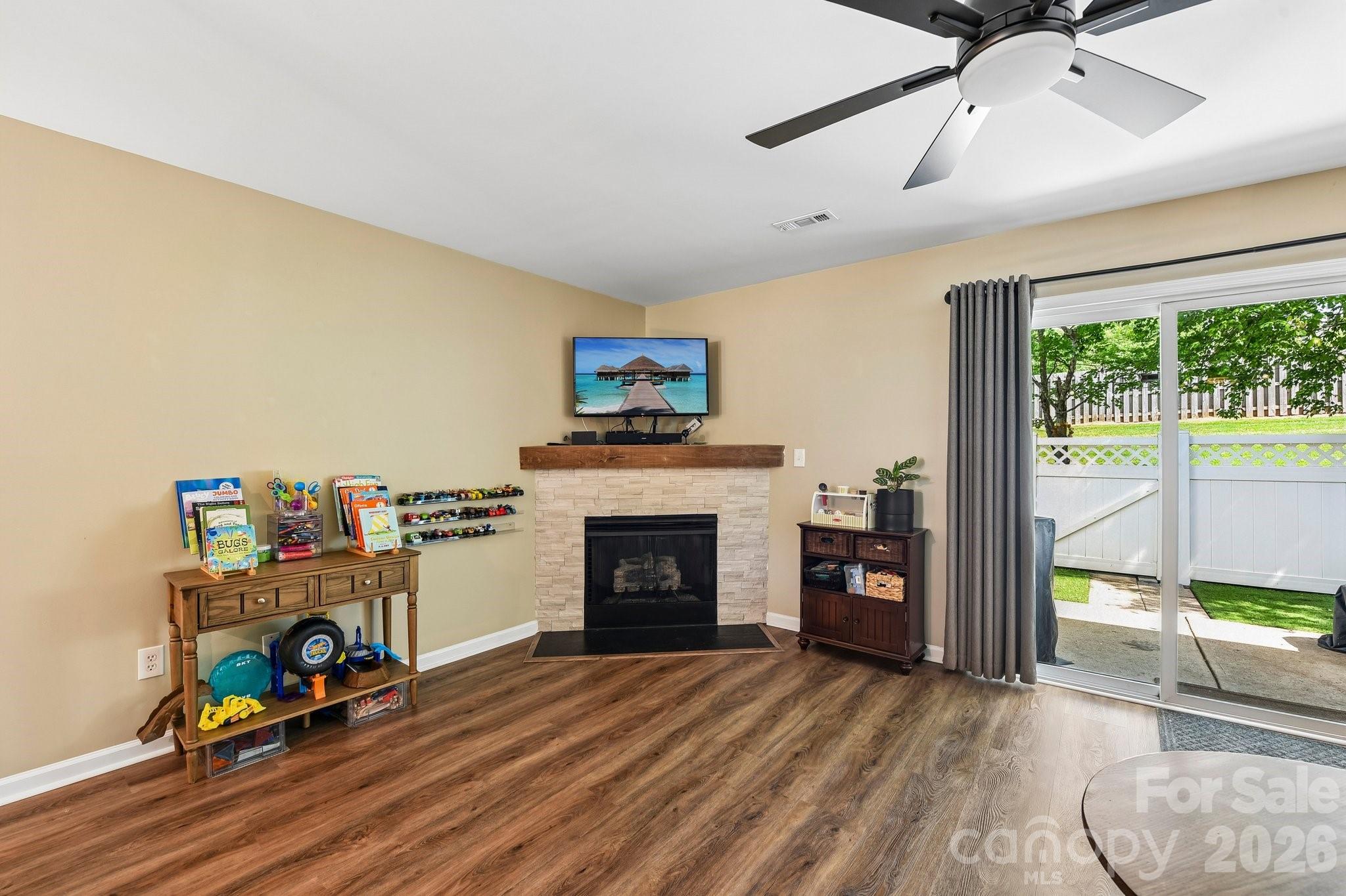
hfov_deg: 100.4
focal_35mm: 15
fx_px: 561
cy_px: 448
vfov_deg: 77.3
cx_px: 673
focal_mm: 15
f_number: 8
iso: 200
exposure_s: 1/3.33
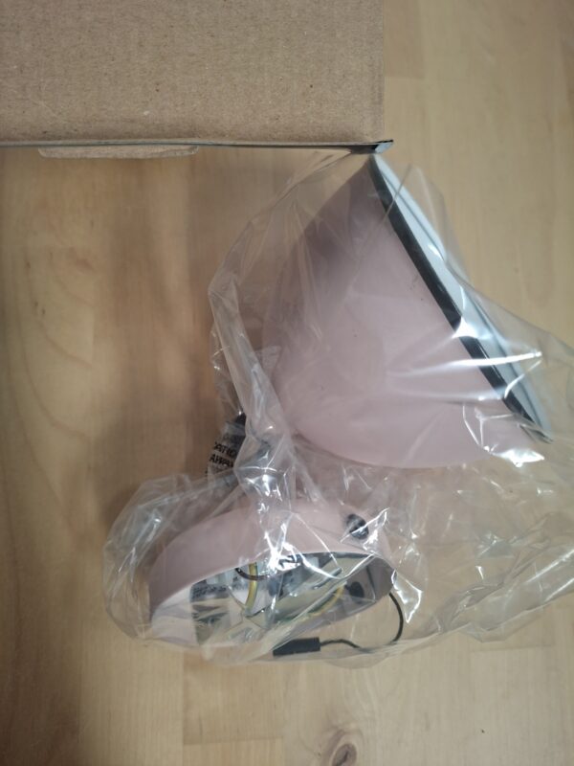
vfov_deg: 73.9
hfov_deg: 58.9
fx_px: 509
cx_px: 287
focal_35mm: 23
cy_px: 383
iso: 320
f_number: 1.8
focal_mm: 5.54
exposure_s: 1/100
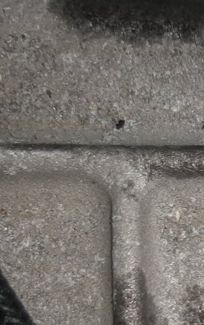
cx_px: 332
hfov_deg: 13.5
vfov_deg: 21.8
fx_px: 800
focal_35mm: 90
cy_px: 358
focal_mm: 3.93
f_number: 1.7
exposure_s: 1/100
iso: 79
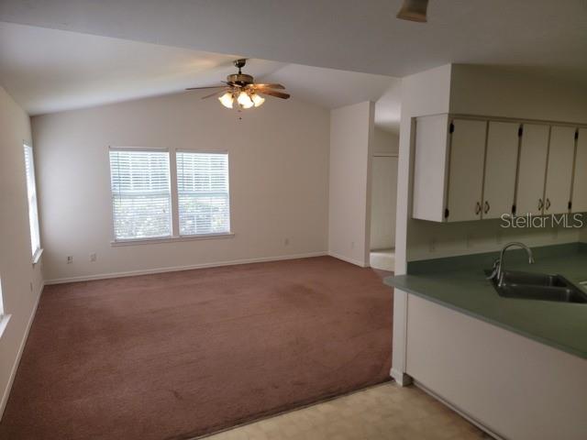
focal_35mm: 24
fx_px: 407
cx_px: 294
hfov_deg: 71.6
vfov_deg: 56.8
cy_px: 220
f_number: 1.8
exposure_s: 1/60
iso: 25
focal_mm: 6.7
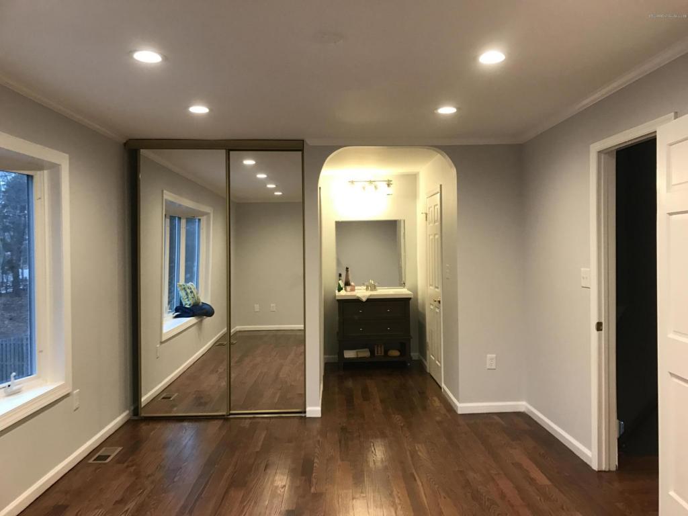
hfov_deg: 63.4
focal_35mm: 28
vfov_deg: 49.7
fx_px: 557
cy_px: 258
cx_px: 344
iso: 40
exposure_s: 1/24
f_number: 1.8
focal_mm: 3.99
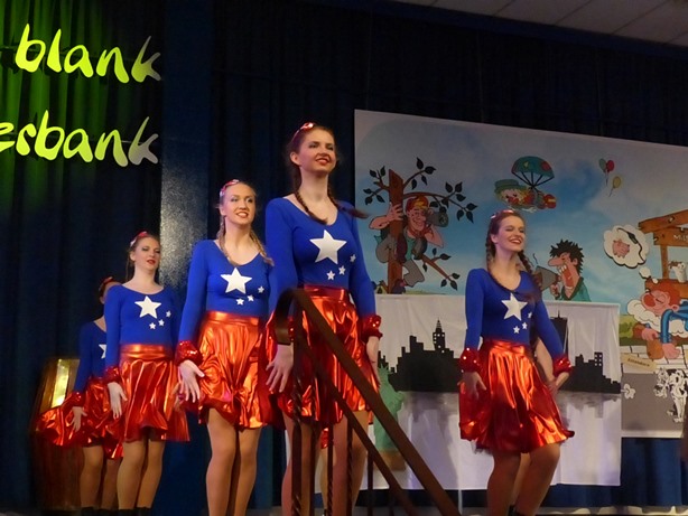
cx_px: 344
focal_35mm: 61
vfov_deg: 24.0
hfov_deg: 31.7
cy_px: 258
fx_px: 1213
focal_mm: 10.9
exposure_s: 1/400
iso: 1600
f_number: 4
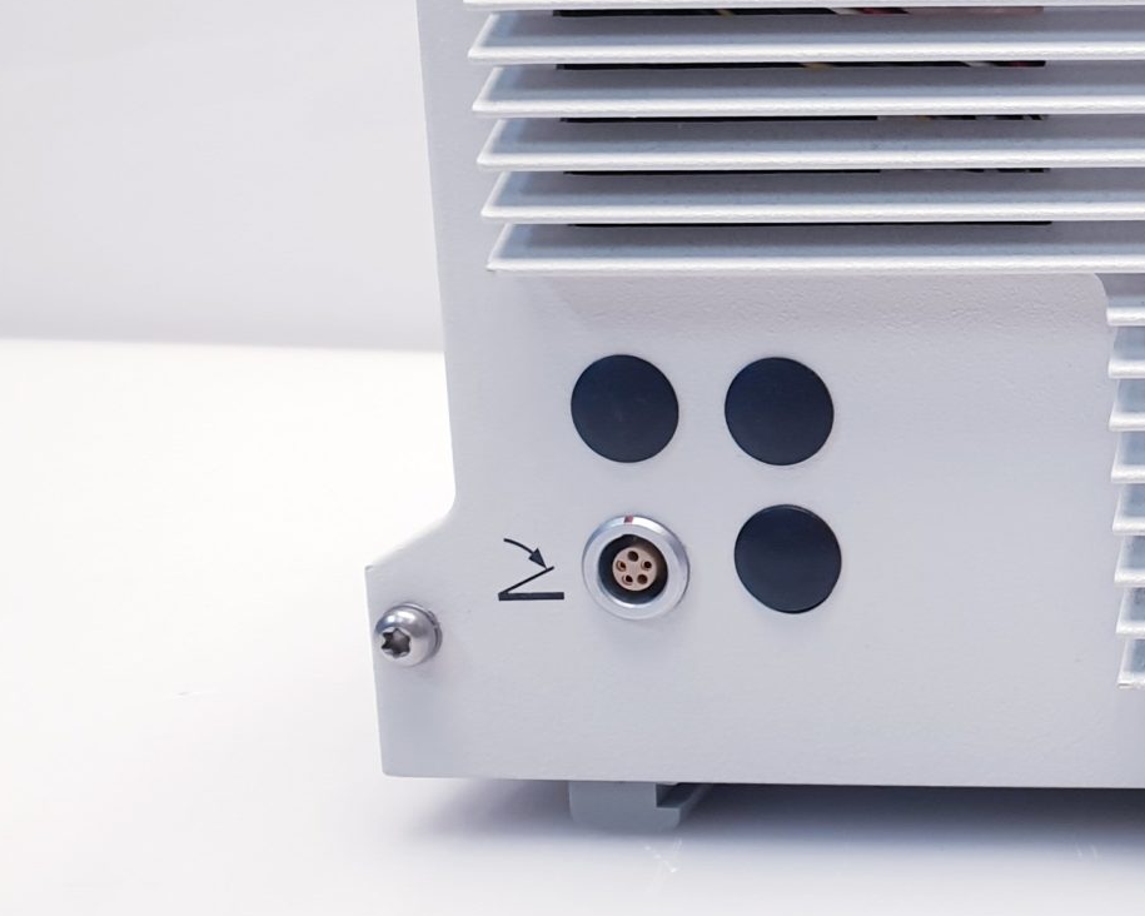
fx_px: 2406
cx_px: 1534
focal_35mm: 71
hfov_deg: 23.3
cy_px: 101
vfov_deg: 21.1
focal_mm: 4.3
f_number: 2.4
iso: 80
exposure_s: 1/50
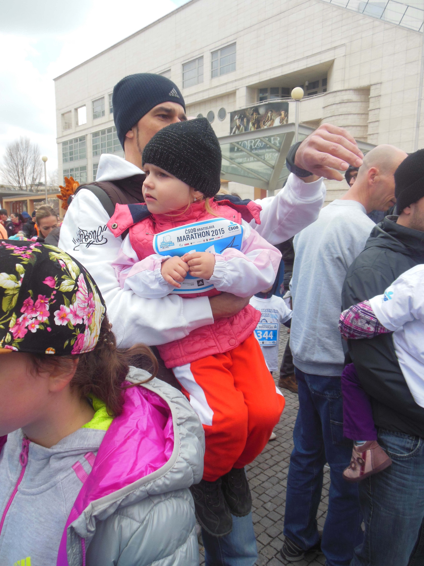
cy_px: 283
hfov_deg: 54.9
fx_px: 408
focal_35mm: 25
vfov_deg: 69.4
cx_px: 212
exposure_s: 1/500
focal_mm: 4.5
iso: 125
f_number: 3.2
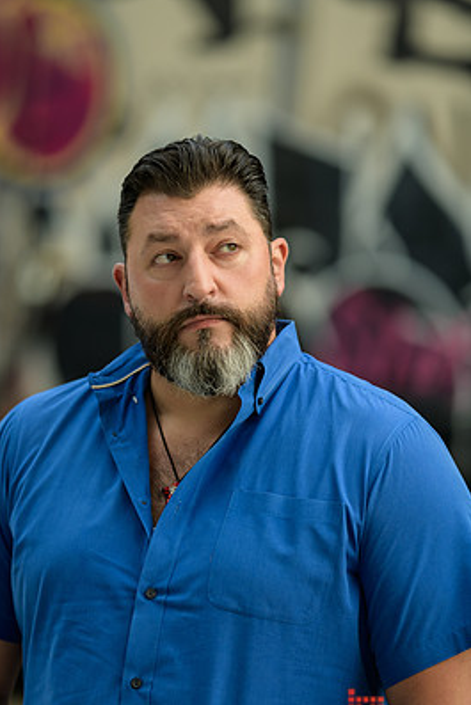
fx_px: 3000
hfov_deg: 9.0
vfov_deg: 13.4
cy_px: 380
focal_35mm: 153
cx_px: 206
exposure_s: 1/250
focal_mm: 135
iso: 200
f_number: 2
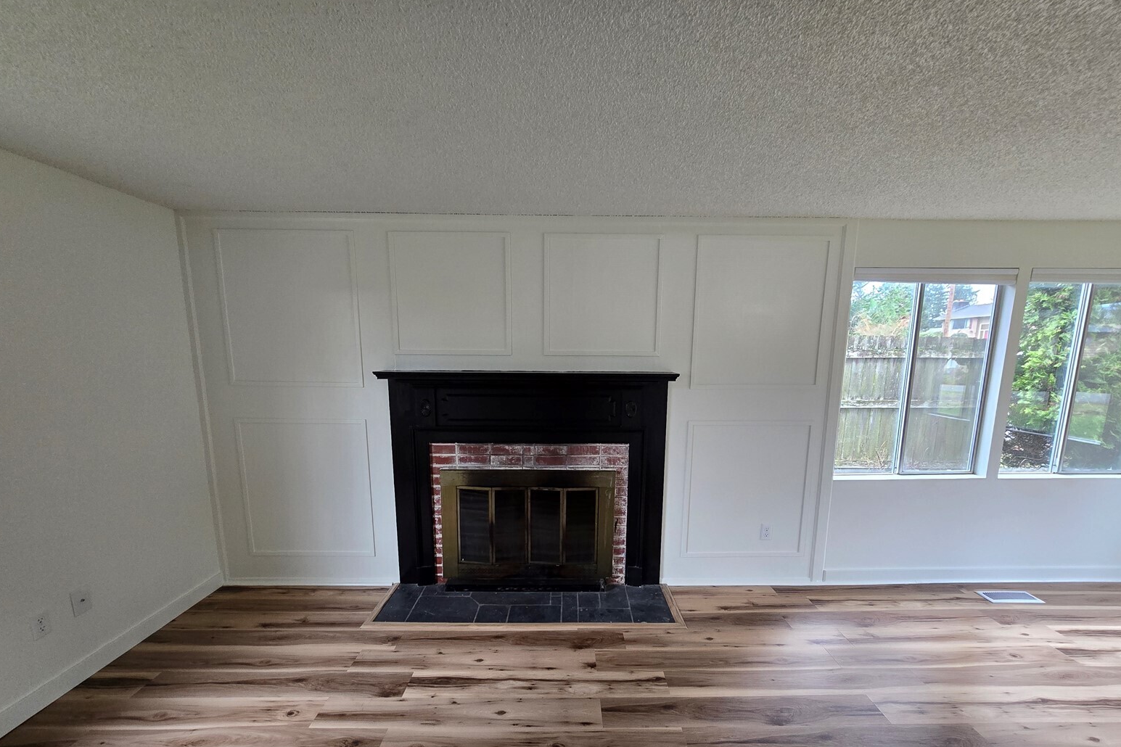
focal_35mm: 14
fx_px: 436
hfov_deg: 104.2
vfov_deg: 80.7
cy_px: 429
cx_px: 571
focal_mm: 2.2
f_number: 2.2
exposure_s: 1/60
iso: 200
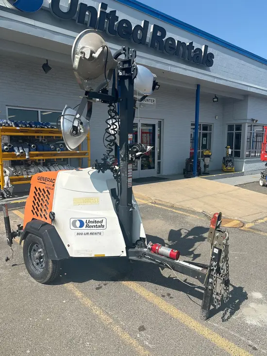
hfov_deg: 53.1
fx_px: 267
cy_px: 178
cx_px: 134
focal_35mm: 26
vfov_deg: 67.3
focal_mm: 5.96
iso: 50
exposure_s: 1/3788
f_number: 1.6
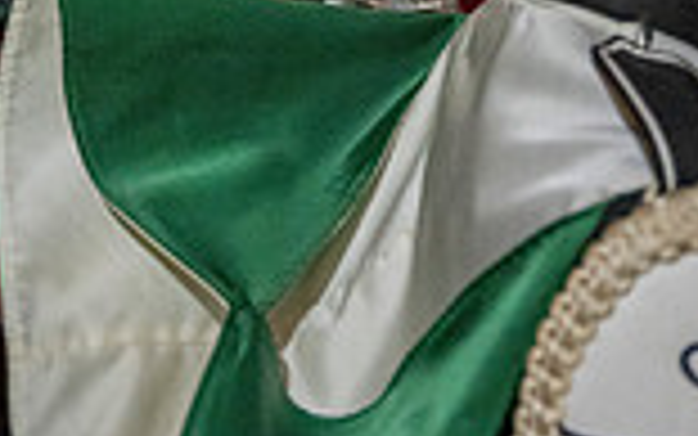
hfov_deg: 28.1
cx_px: 95
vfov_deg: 16.6
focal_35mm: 71
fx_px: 1351
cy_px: -225
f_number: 2.8
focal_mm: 24
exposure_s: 1/500
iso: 12800
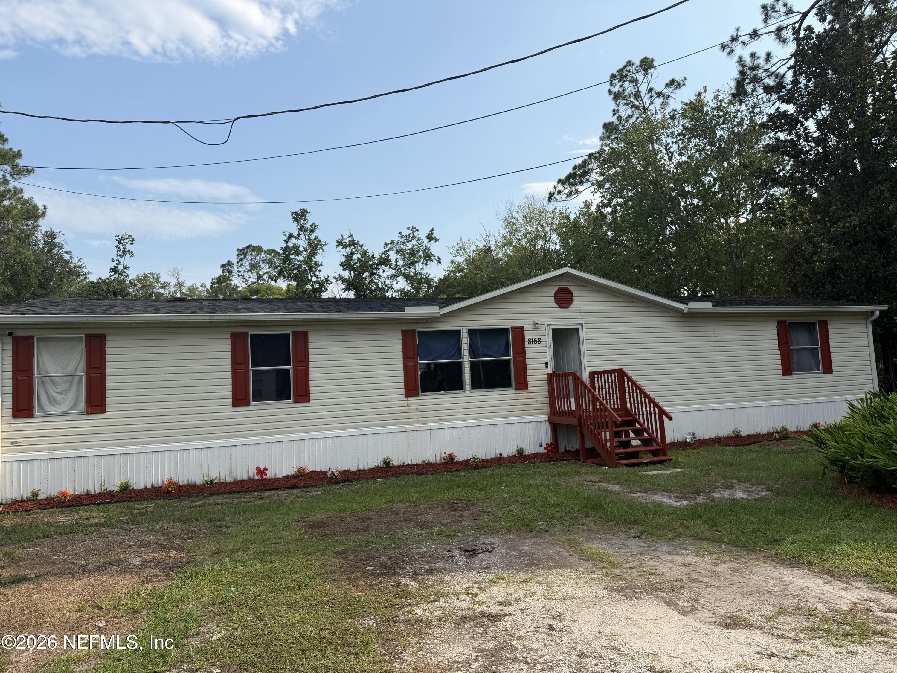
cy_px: 336
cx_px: 448
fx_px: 622
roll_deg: +3.5
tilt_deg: +4.0
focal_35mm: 24
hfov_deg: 71.6
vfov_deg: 56.8
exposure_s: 1/3759
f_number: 1.78
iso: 80
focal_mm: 6.76
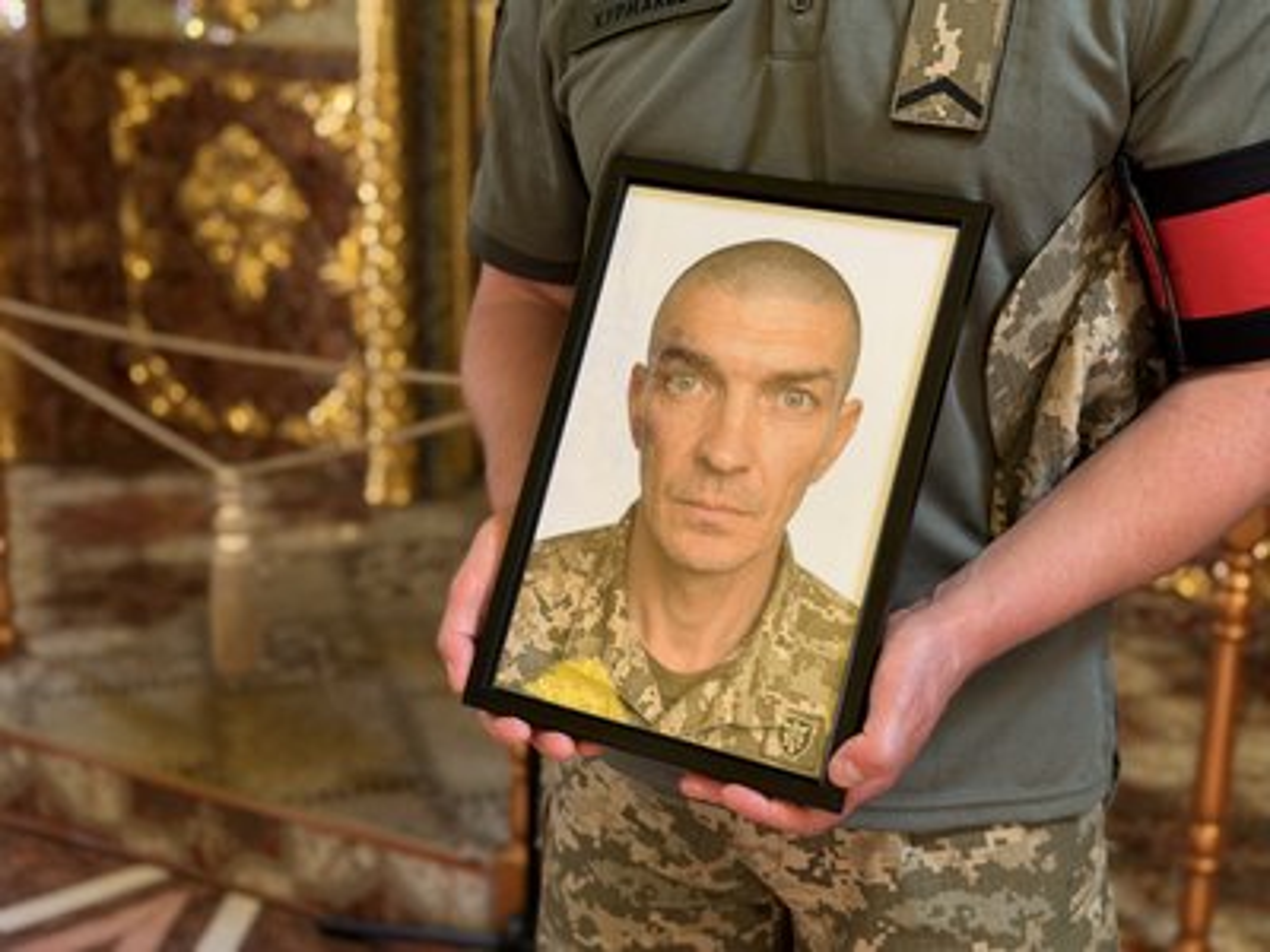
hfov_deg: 39.7
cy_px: 476
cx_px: 635
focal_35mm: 48
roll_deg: -1.6
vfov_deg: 30.3
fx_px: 1761
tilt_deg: -17.1
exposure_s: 1/60
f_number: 1.78
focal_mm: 6.76
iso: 160
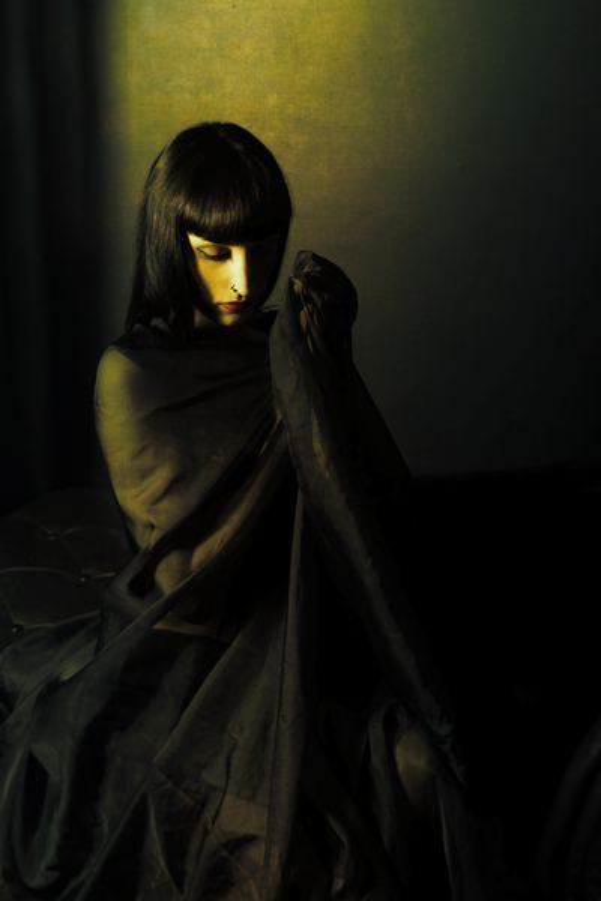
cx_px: 300
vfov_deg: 43.6
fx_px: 1127
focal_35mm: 45
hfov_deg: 29.9
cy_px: 450
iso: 400
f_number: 4
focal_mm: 30
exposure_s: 1/60
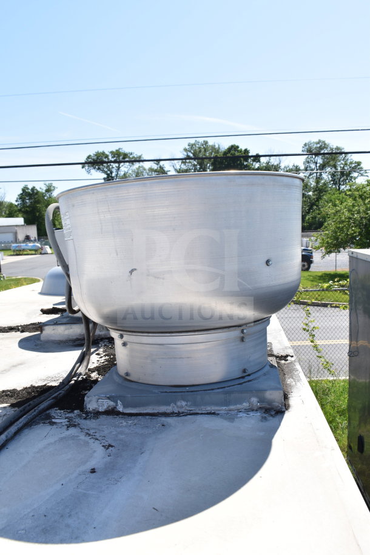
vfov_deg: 61.9
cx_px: 185
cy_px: 278
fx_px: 462
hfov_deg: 43.6
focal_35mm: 30
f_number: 9
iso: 200
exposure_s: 1/320
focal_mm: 20
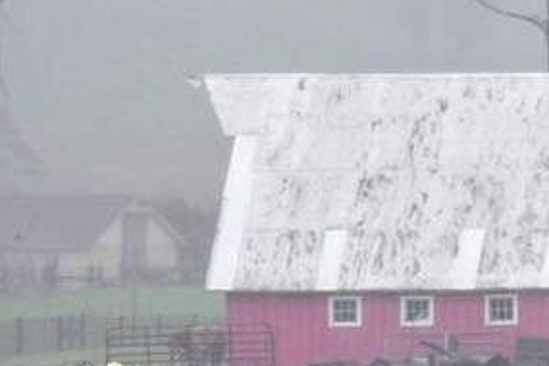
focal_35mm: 1009
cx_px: 799
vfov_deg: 1.4
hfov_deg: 2.0
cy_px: 285
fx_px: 15386
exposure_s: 1/200
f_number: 3.5
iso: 125
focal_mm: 160
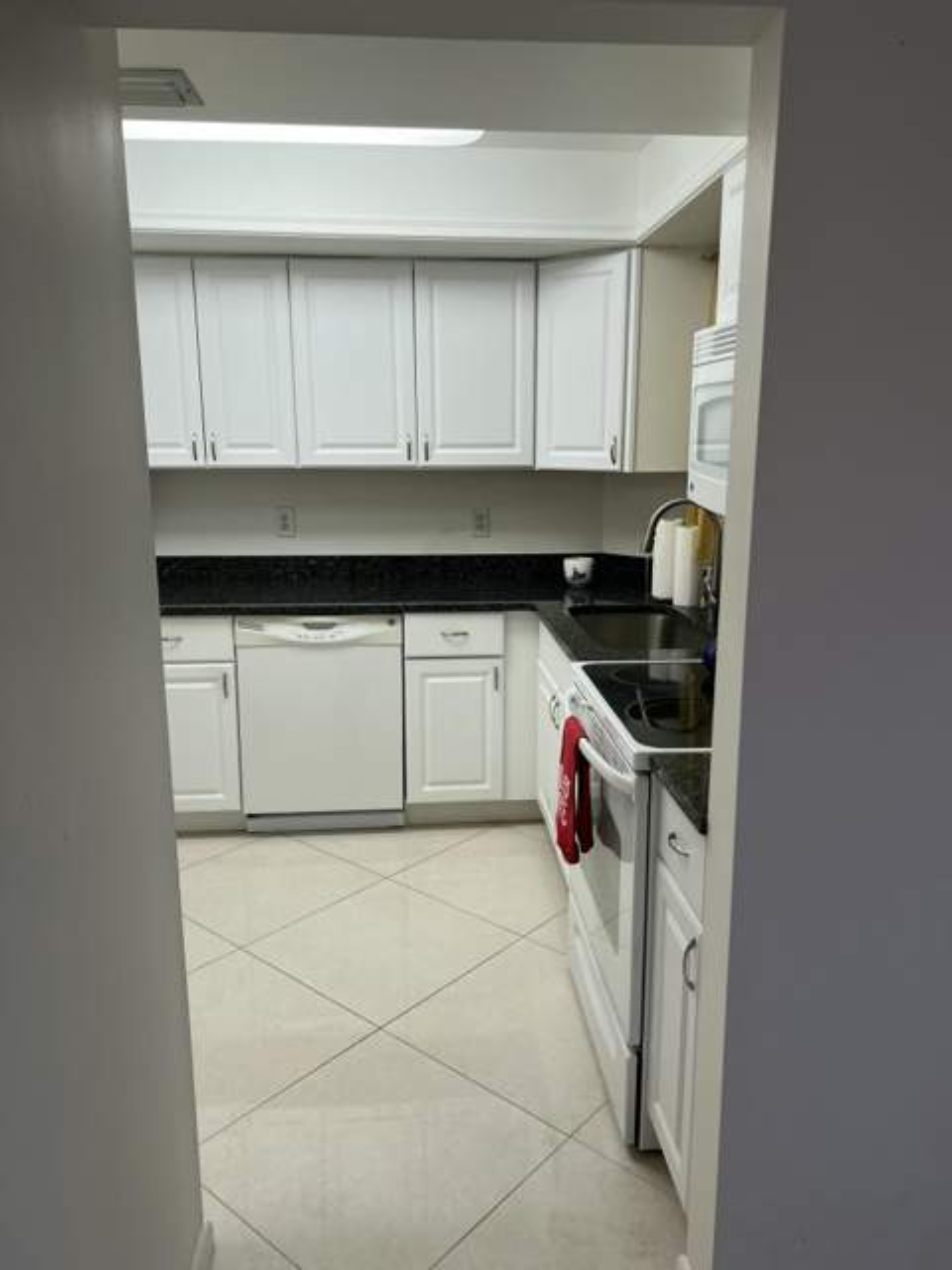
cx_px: 476
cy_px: 635
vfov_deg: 67.3
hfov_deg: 53.1
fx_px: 953
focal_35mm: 26
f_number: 1.5
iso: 64
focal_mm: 5.7
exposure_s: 1/120
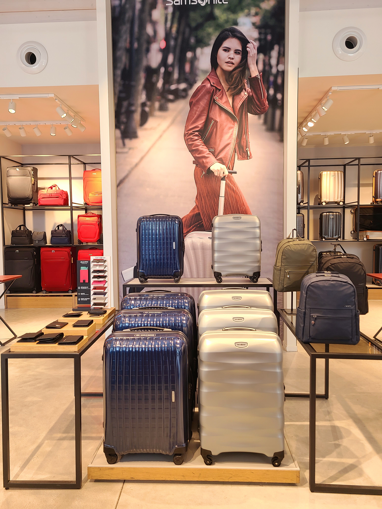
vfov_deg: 67.3
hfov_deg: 53.1
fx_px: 383
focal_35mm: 26
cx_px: 191
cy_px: 254
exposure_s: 1/120
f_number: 1.8
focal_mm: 5.4
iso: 80
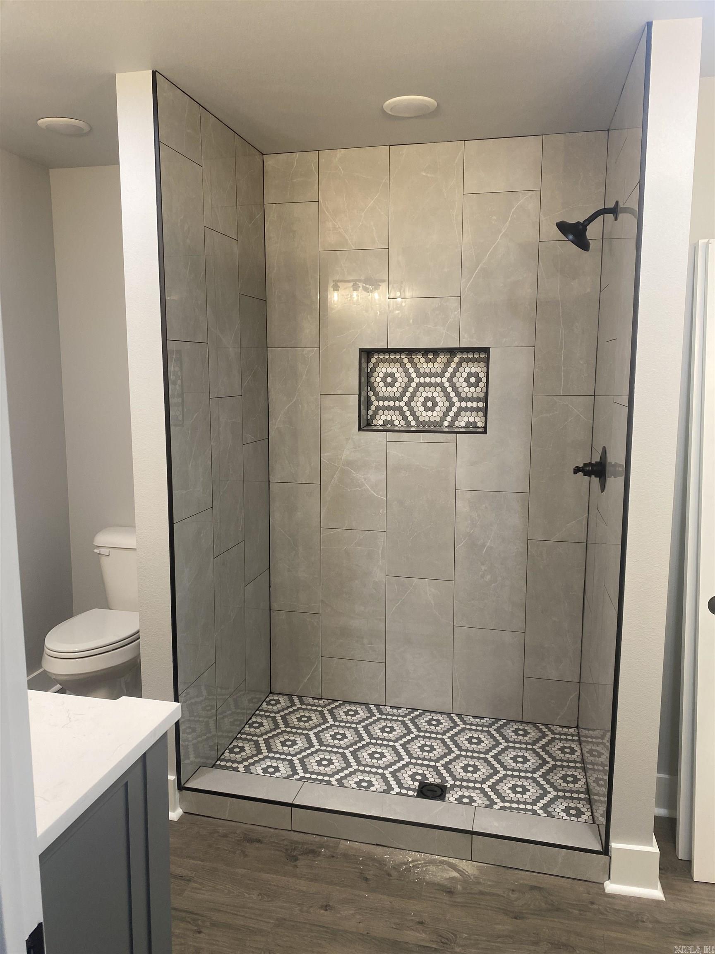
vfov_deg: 67.3
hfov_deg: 53.1
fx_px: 716
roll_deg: +0.0
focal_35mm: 26
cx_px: 358
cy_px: 477
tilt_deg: -6.7
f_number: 1.8
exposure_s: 1/60
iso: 80
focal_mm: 4.25
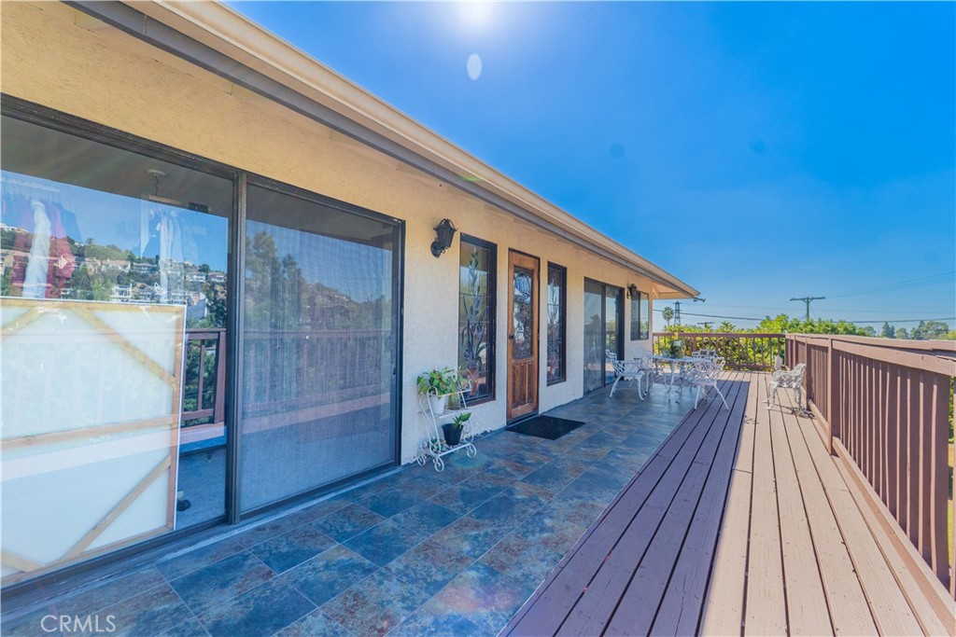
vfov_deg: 81.2
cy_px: 318
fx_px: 372
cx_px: 478
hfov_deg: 104.2
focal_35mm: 14
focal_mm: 14
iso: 100
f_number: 5.6
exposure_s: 1/400
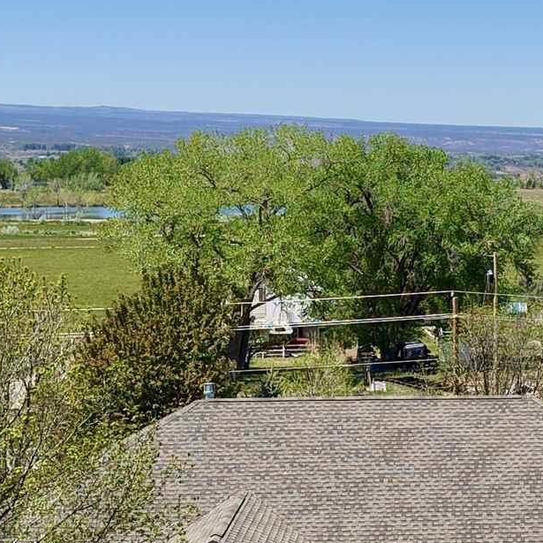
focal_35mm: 106
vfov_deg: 16.4
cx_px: 555
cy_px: 300
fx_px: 1881
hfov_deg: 16.1
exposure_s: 1/3200
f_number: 1.8
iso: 120
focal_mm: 8.67
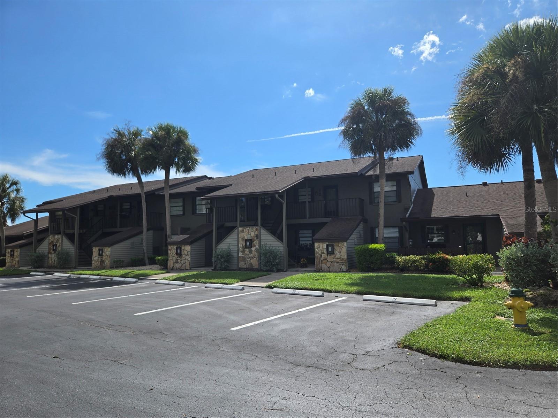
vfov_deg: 58.9
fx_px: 371
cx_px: 279
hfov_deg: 73.9
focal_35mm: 23
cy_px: 209
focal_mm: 5.4
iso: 32
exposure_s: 1/2921
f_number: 1.8
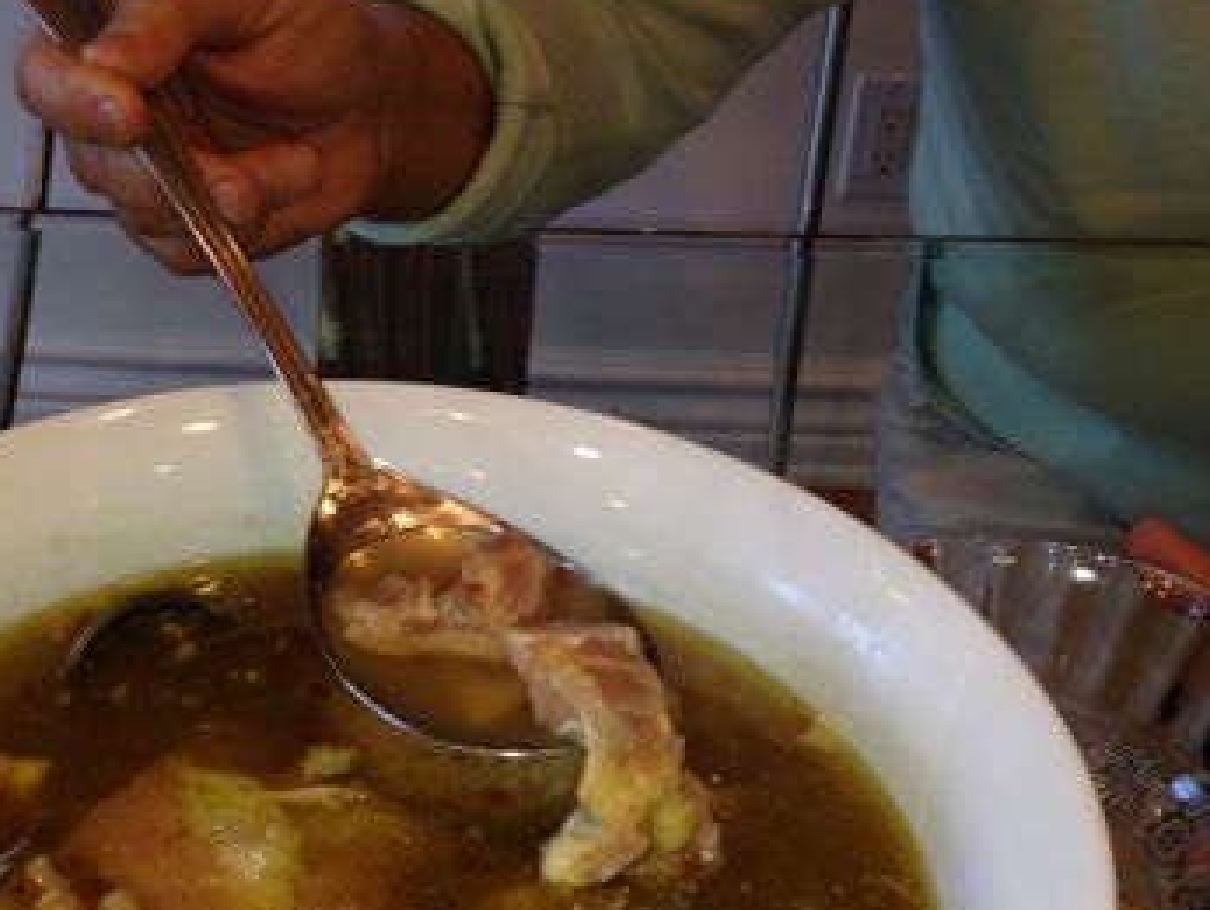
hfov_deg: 31.2
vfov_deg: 23.7
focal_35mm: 61
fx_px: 2134
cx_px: 322
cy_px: 738
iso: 50
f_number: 2.4
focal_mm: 4.12
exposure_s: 1/51
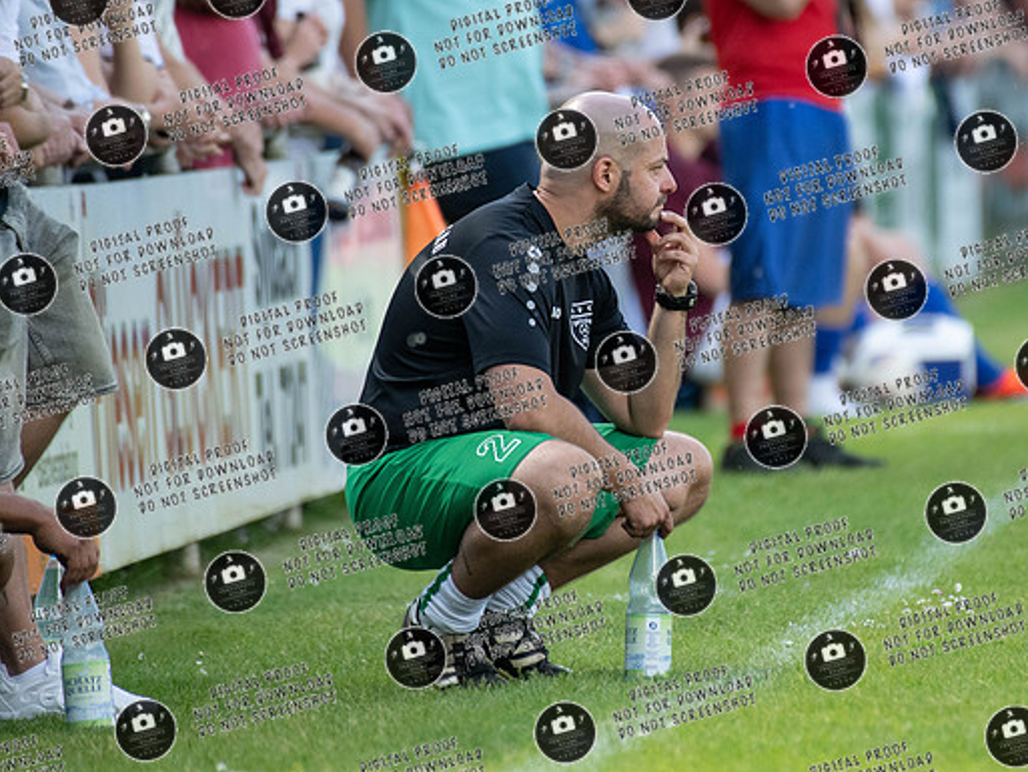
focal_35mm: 749
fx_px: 22248
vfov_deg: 2.0
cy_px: 282
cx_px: 706
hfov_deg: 2.6
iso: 2000
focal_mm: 500
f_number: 5.6
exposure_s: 1/1600
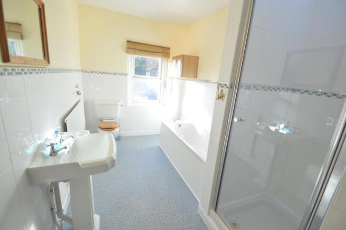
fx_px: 144
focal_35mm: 15
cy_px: 115
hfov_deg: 100.4
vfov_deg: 77.2
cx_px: 173
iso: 100
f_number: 3.5
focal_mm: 10
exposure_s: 1/30
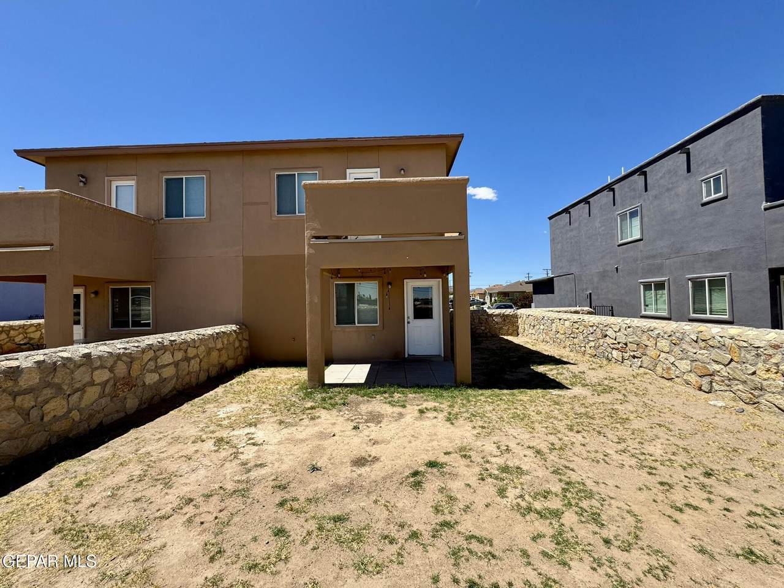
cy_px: 294
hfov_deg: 102.1
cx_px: 392
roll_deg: +1.0
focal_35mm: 14
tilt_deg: +0.8
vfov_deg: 85.7
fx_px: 317
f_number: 2.2
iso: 50
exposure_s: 1/1709
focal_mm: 2.22
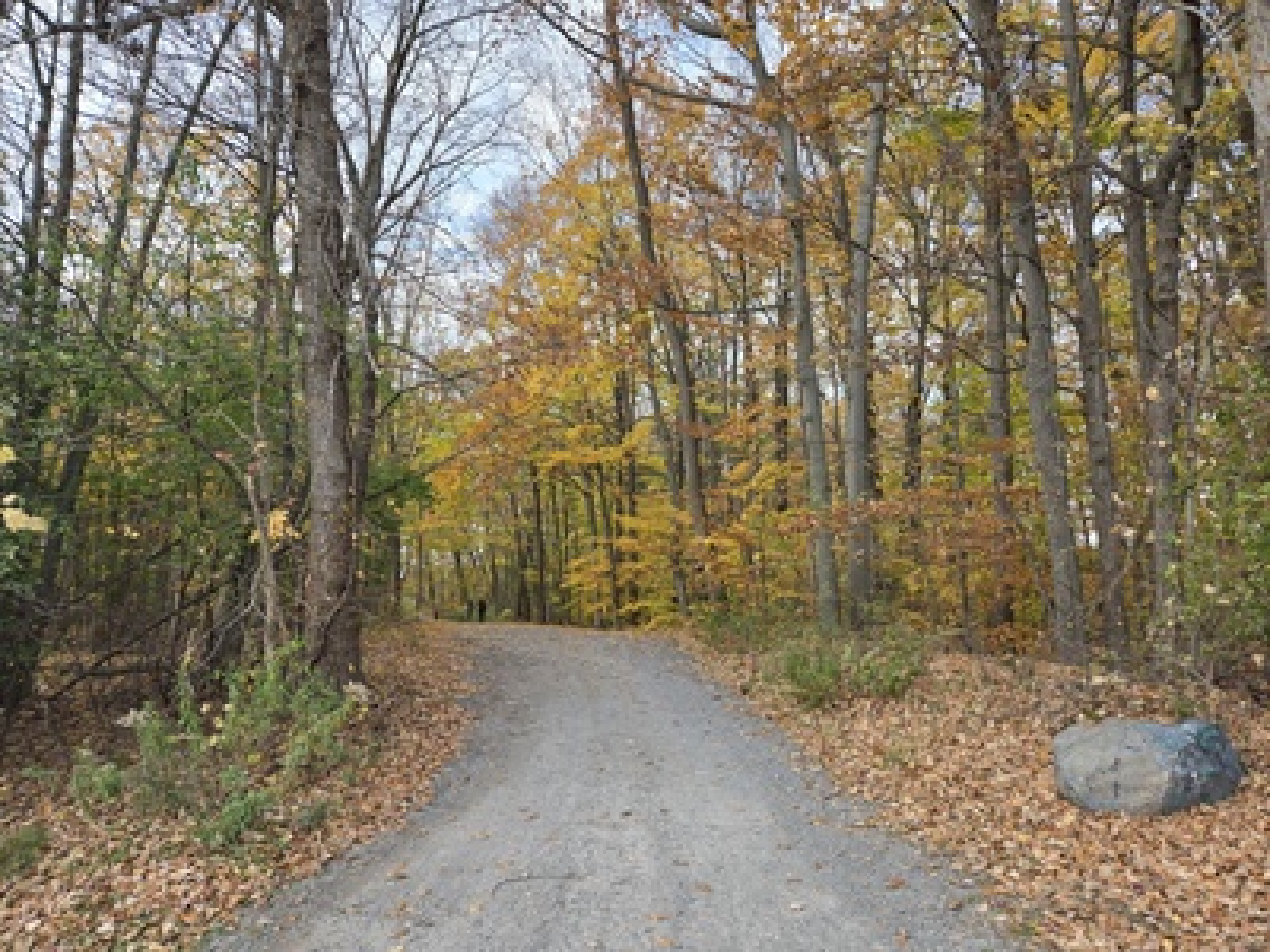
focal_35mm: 23
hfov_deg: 73.9
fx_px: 844
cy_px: 476
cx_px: 635
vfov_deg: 58.9
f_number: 1.8
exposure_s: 1/441
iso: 25
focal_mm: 5.4
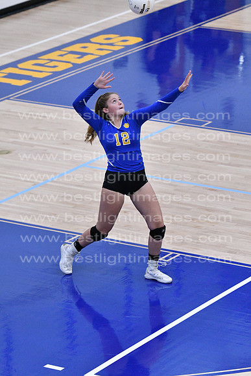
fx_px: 2116
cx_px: 126
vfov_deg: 10.2
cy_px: 188
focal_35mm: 202
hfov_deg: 6.8
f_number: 3.2
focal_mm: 135
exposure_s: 1/1250
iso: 6400
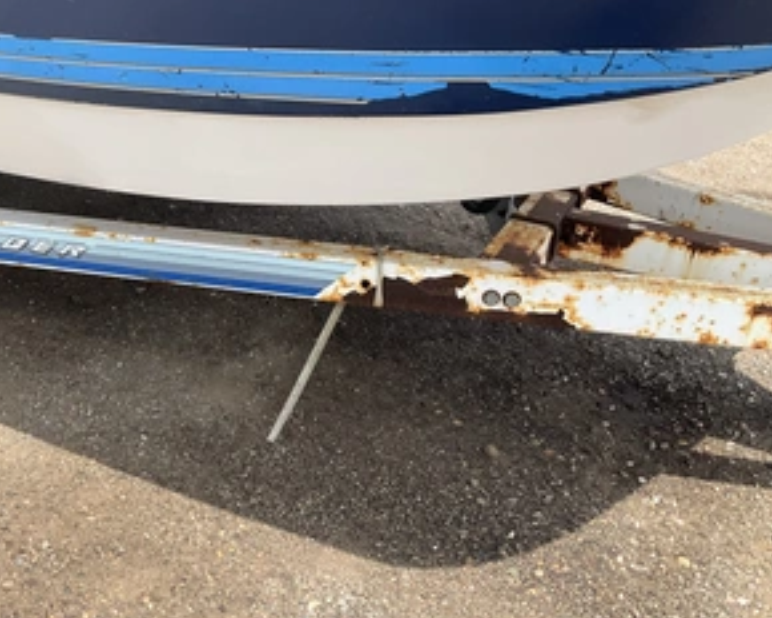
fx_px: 891
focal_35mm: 39
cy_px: 248
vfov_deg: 38.1
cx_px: 256
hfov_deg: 46.1
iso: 25
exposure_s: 1/1098
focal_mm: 3
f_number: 1.8
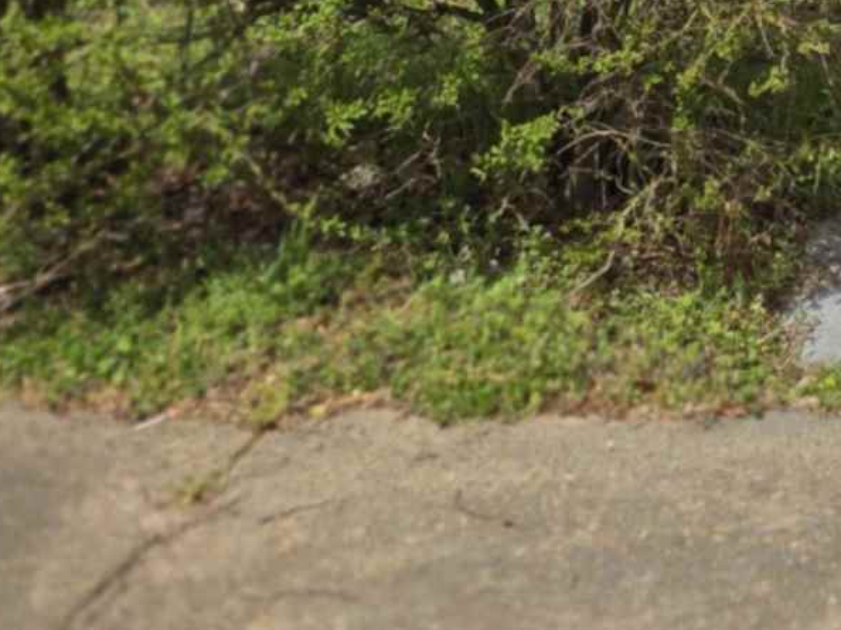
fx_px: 2890
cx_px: 1407
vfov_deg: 10.9
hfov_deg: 14.9
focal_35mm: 119
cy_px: -800
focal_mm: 6.3
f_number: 1.7
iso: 80
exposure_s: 1/5447
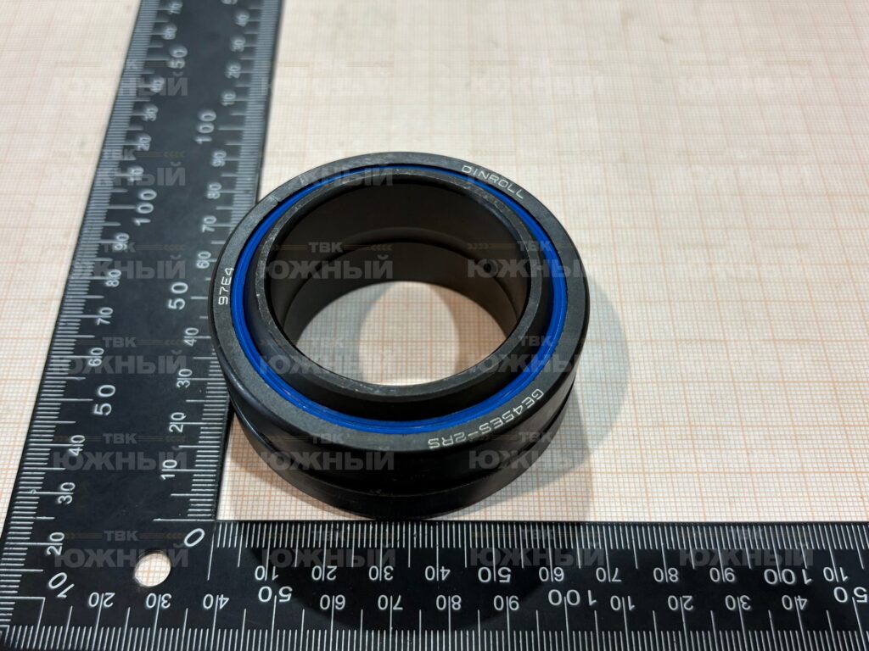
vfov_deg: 53.1
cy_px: 326
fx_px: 653
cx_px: 434
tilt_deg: -56.6
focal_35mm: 26
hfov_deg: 67.3
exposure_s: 1/100
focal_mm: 5.96
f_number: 1.6
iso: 125
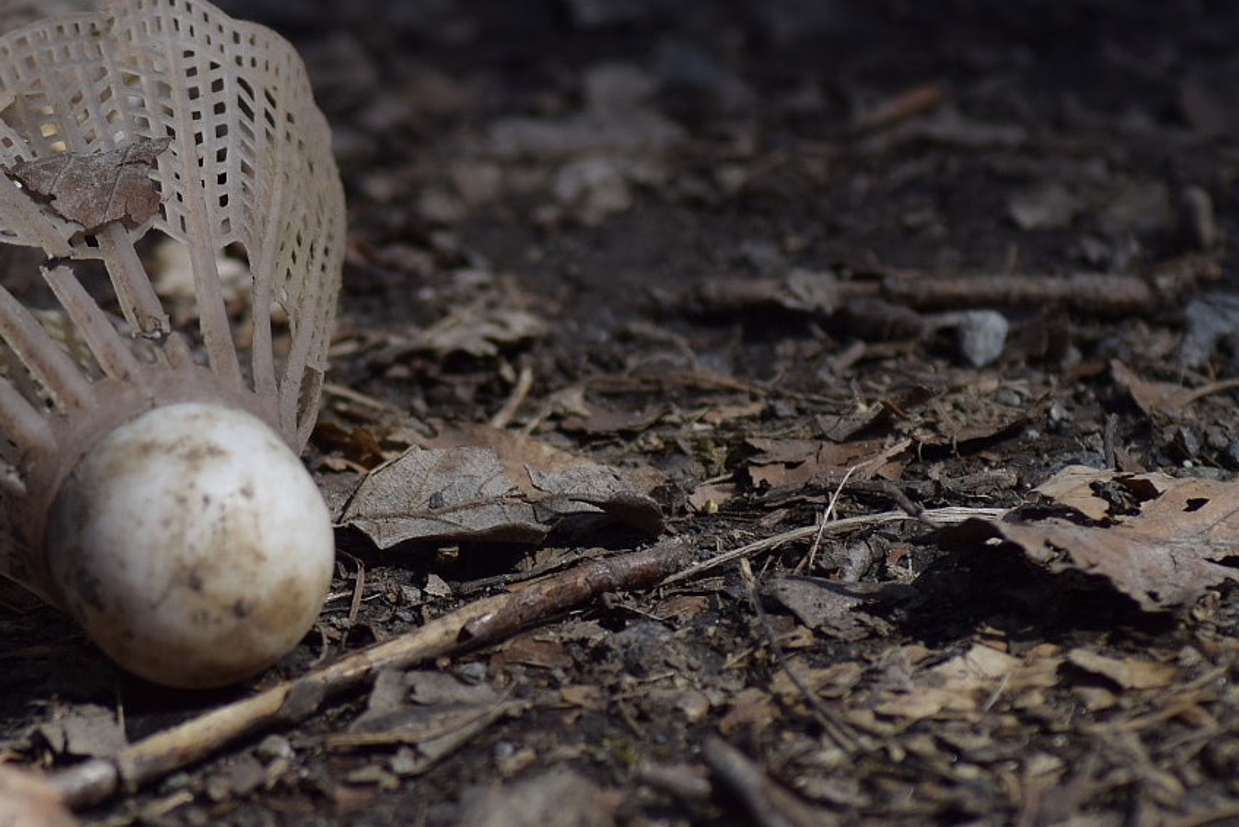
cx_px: 378
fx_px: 13149
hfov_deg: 5.4
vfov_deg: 3.6
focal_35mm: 382
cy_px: 338
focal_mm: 135
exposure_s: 1/500
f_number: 7.1
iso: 100
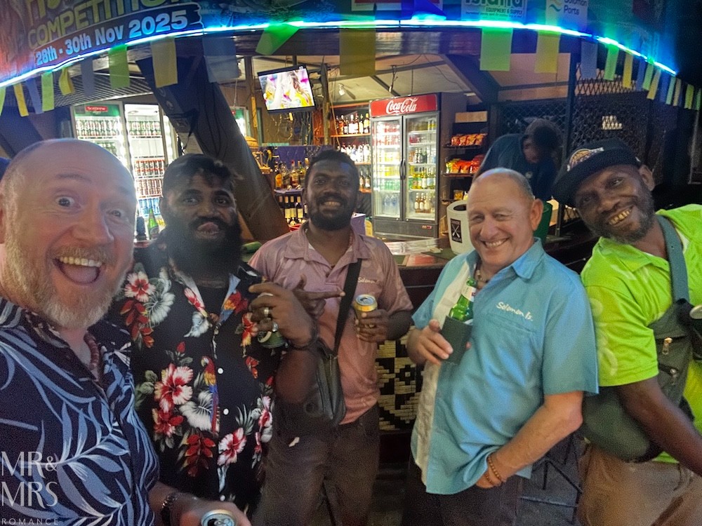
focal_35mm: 23
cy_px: 263
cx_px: 351
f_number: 1.9
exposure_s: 1/14
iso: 1000
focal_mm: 2.69
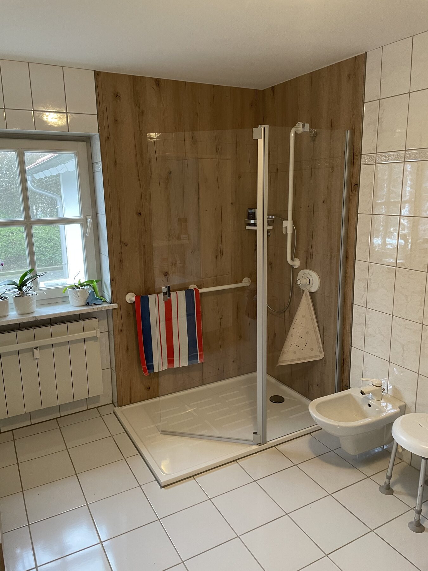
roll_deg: +0.1
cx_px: 214
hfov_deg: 53.1
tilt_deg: -12.6
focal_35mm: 26
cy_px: 286
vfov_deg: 67.3
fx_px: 429
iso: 200
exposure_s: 1/50
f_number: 1.6
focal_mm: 4.2
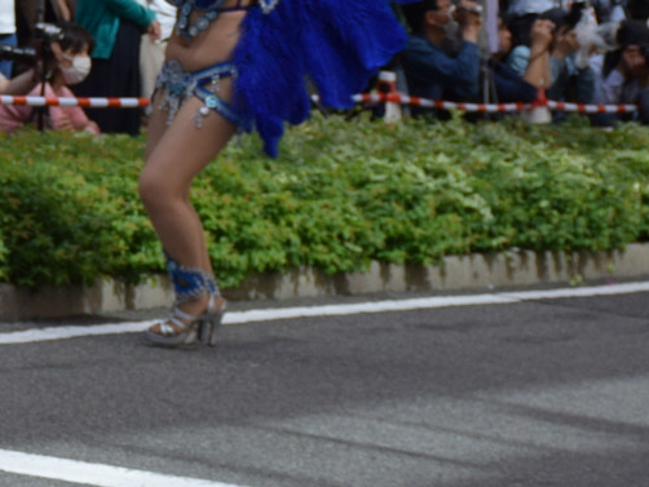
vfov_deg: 5.1
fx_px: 5515
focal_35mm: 294
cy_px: 215
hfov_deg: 6.5
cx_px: -671
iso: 400
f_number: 6.3
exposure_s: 1/1600
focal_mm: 50
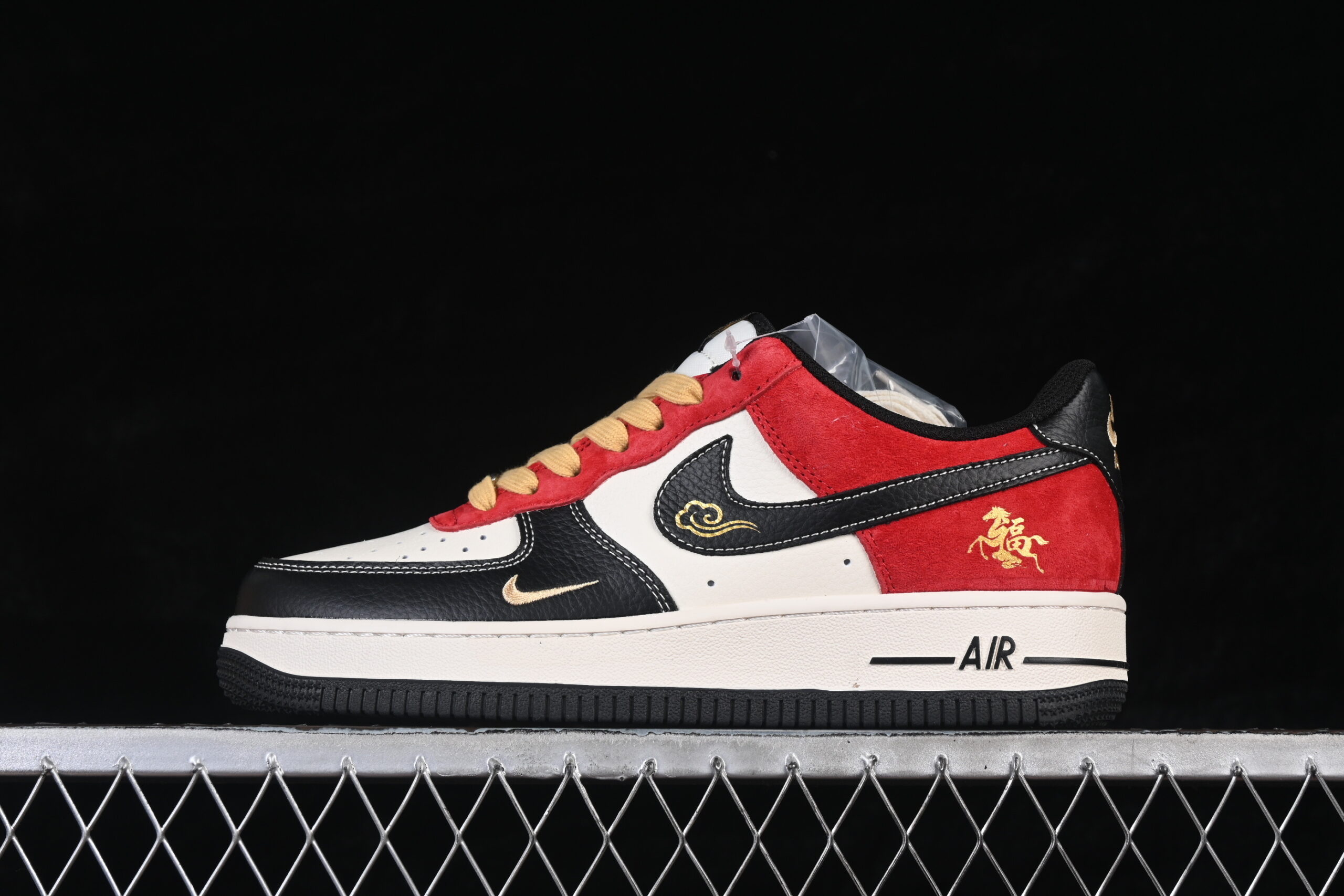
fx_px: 2800
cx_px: 672
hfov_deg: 27.0
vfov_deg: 18.2
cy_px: 448
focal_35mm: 75
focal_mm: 50
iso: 160
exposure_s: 1/80
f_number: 8
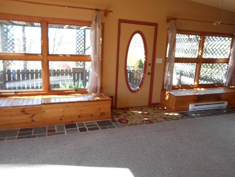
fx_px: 177
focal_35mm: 26
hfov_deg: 67.3
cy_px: 88
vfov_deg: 53.1
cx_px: 118
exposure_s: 1/40
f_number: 3.2
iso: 80
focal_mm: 4.6
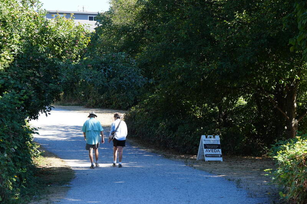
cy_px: 109
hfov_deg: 19.4
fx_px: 895
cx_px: 181
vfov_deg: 13.0
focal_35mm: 105
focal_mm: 70
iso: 100
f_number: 5.6
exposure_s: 1/125
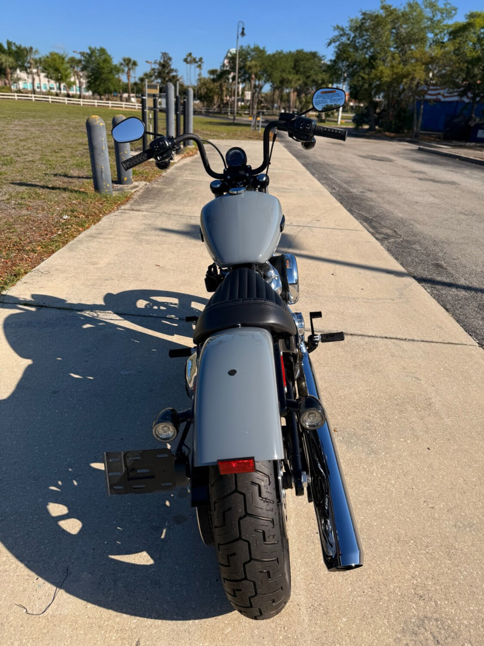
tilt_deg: -25.9
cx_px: 242
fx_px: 448
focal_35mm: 24
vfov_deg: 71.6
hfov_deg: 56.8
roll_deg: -4.3
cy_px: 323
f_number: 1.78
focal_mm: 6.76
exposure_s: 1/6173
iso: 80
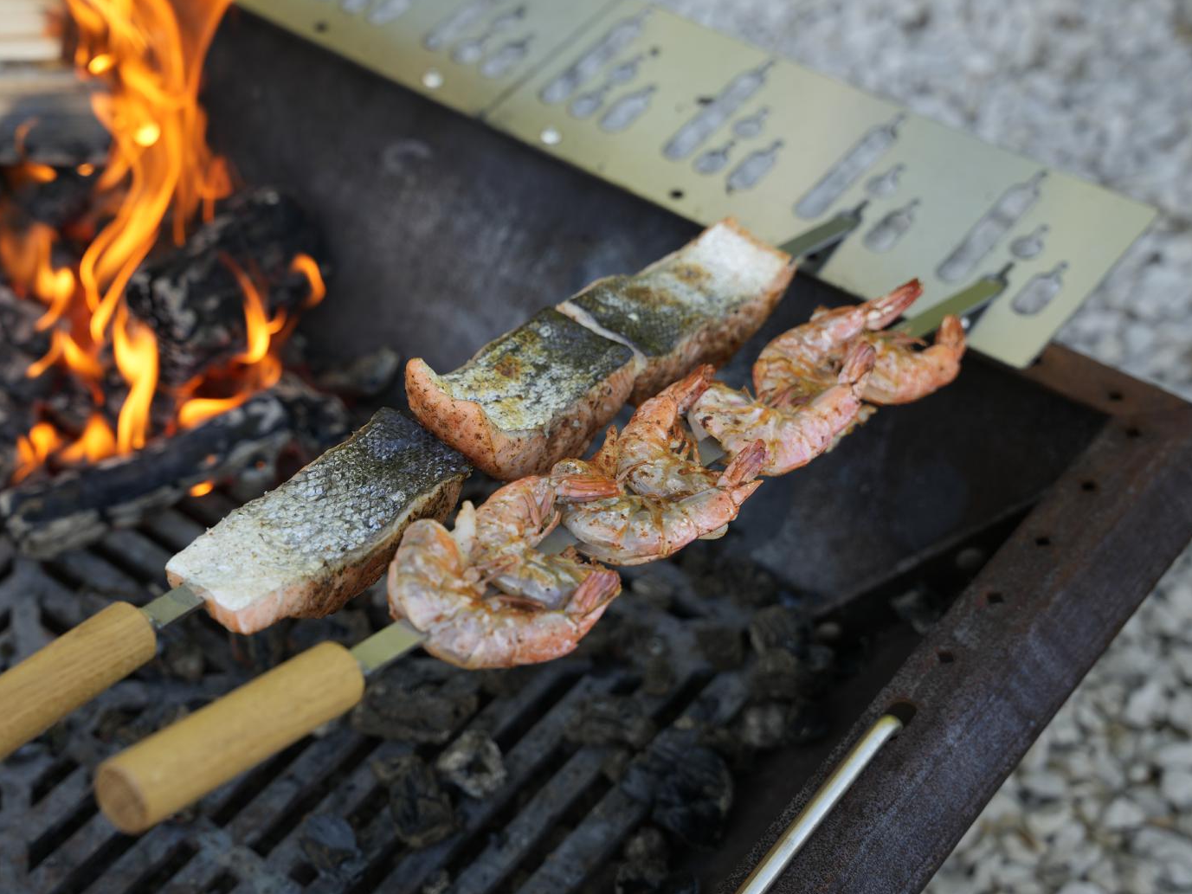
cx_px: 426
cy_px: 466
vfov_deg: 23.1
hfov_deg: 30.3
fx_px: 2188
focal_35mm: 64
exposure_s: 1/200
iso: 100
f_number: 3.2
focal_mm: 47.4
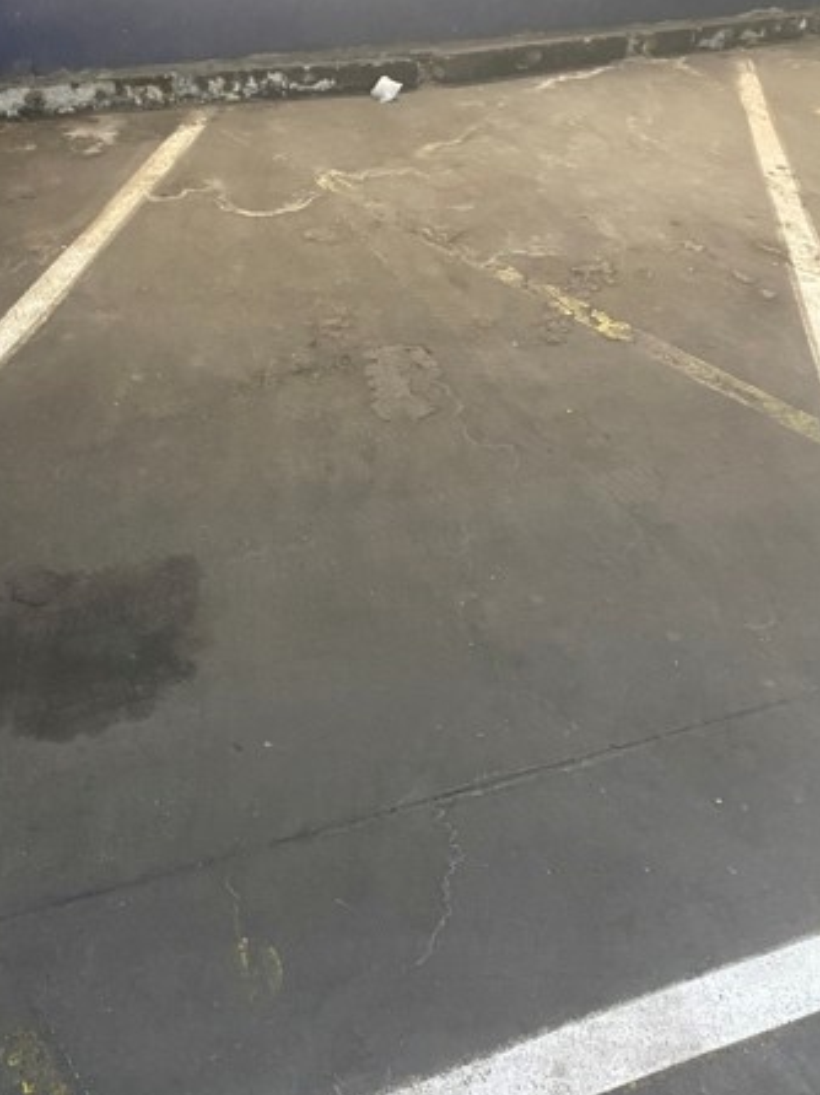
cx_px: 334
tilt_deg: -36.5
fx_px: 1107
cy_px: 513
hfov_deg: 40.5
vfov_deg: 52.6
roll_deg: -0.7
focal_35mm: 35
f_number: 1.8
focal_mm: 4.25
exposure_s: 1/33
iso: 500
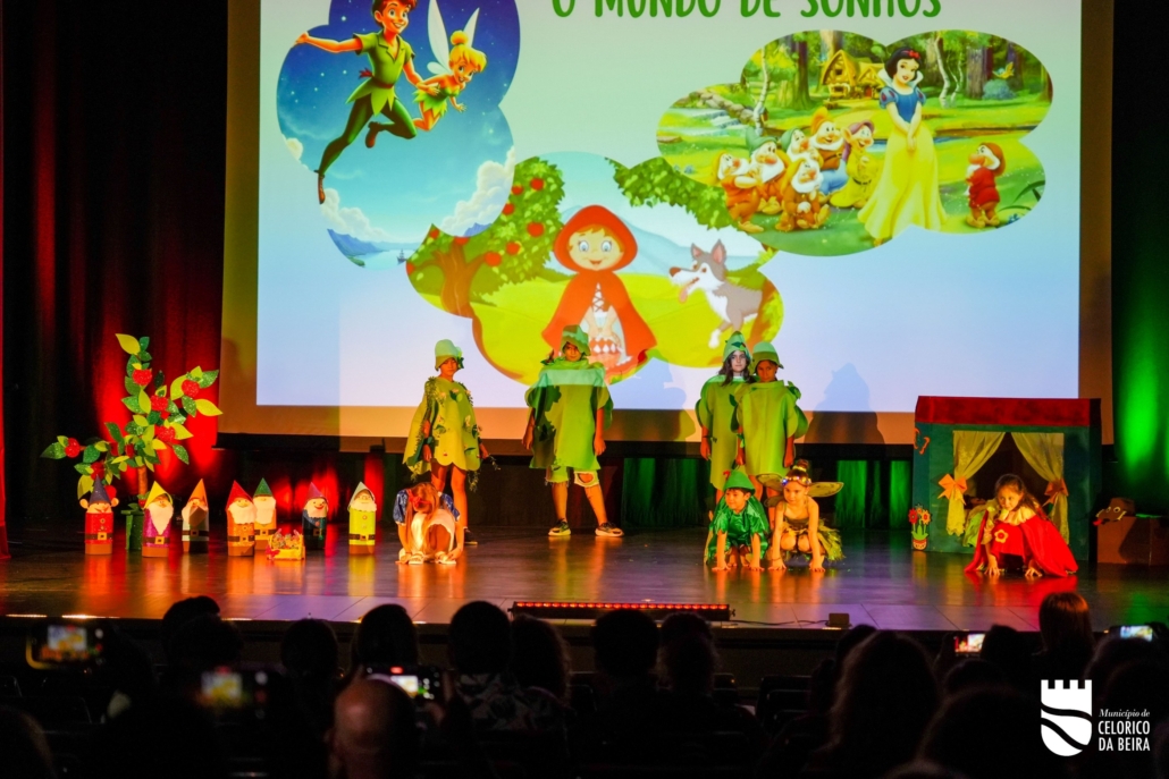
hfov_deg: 30.5
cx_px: 584
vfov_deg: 20.6
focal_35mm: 66
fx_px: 2143
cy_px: 390
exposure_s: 1/160
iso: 2000
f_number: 4
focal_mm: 66
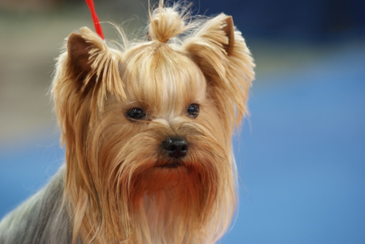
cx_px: 182
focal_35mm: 202
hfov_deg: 10.2
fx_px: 2055
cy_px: 122
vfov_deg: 6.8
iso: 400
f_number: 4.5
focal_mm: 135
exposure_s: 1/5
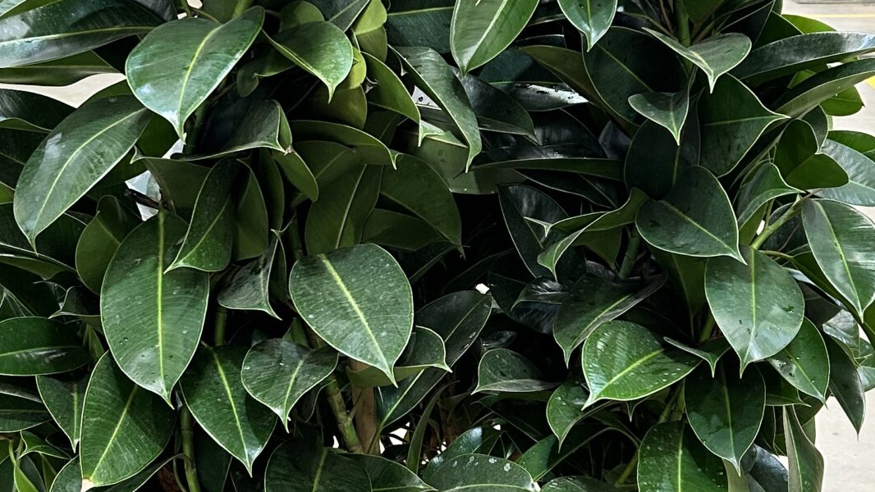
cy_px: 153
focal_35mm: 68
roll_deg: +0.7
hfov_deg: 31.0
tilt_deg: -10.9
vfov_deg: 17.7
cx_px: 467
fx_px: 1578
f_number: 1.5
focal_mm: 5.7
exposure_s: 1/60
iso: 160
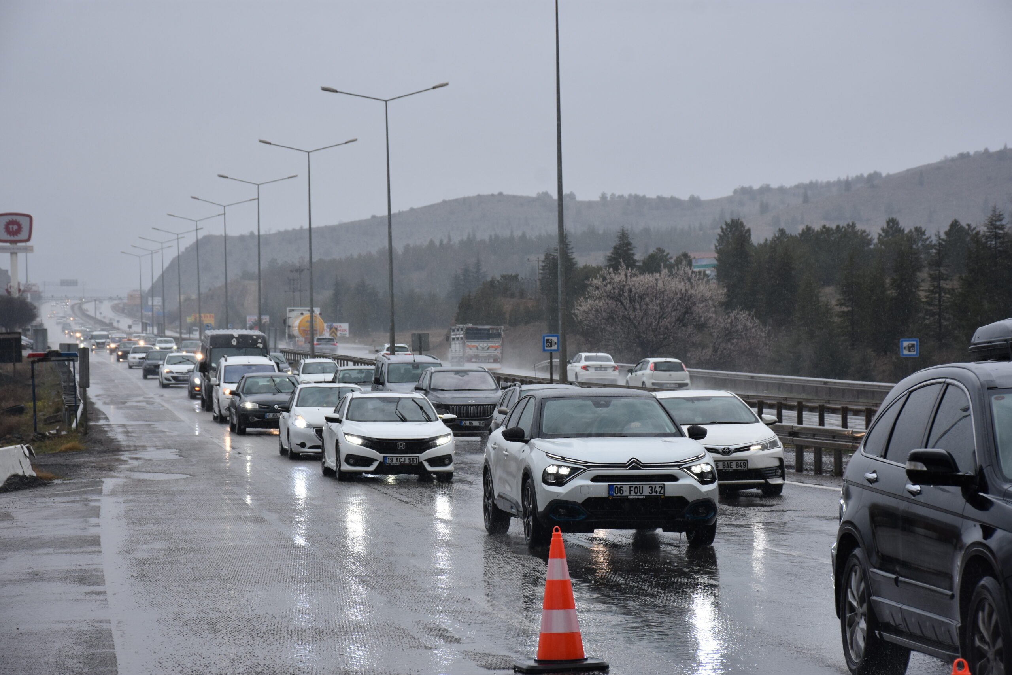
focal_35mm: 120
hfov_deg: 17.1
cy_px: 338
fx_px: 3373
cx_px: 506
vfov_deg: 11.4
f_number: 8
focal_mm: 80
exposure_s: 1/500
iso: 280
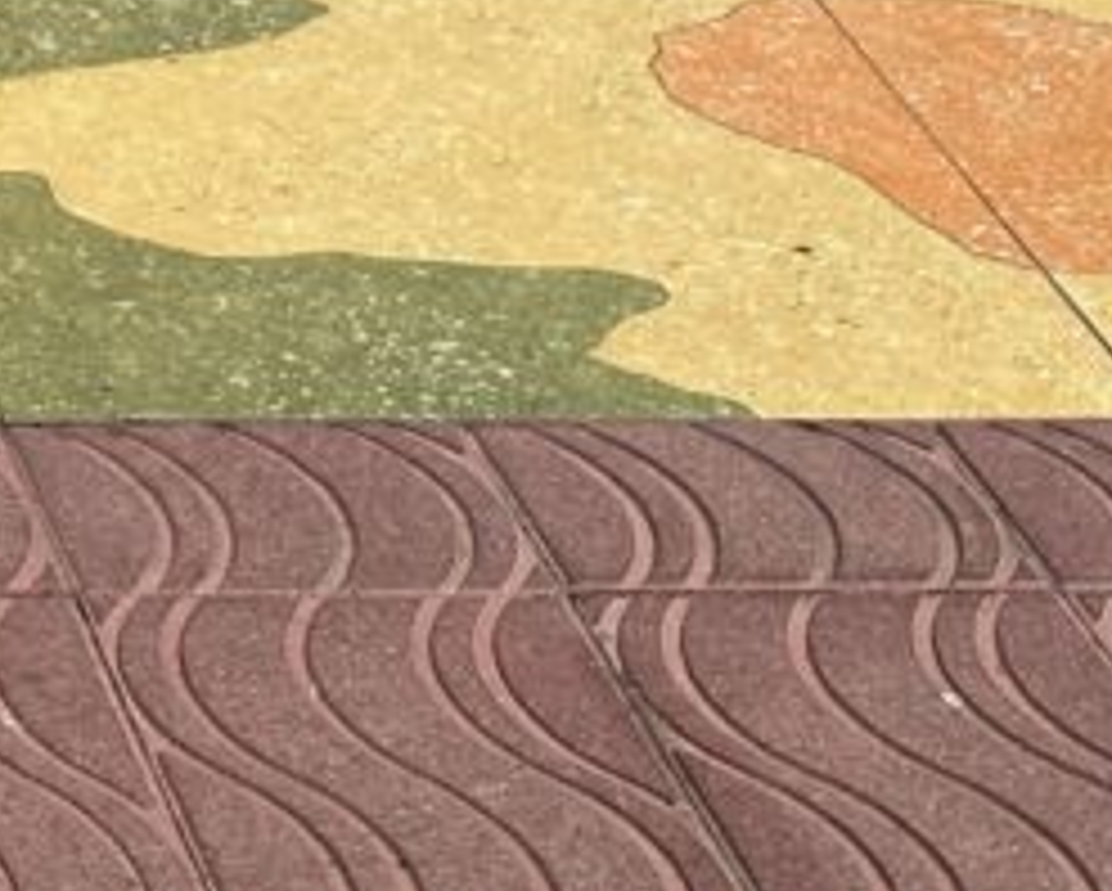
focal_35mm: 194
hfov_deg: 9.4
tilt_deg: -18.1
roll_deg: +0.9
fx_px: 6390
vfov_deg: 7.8
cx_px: -1040
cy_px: -414
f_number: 1.78
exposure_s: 1/7634
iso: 64
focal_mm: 6.86
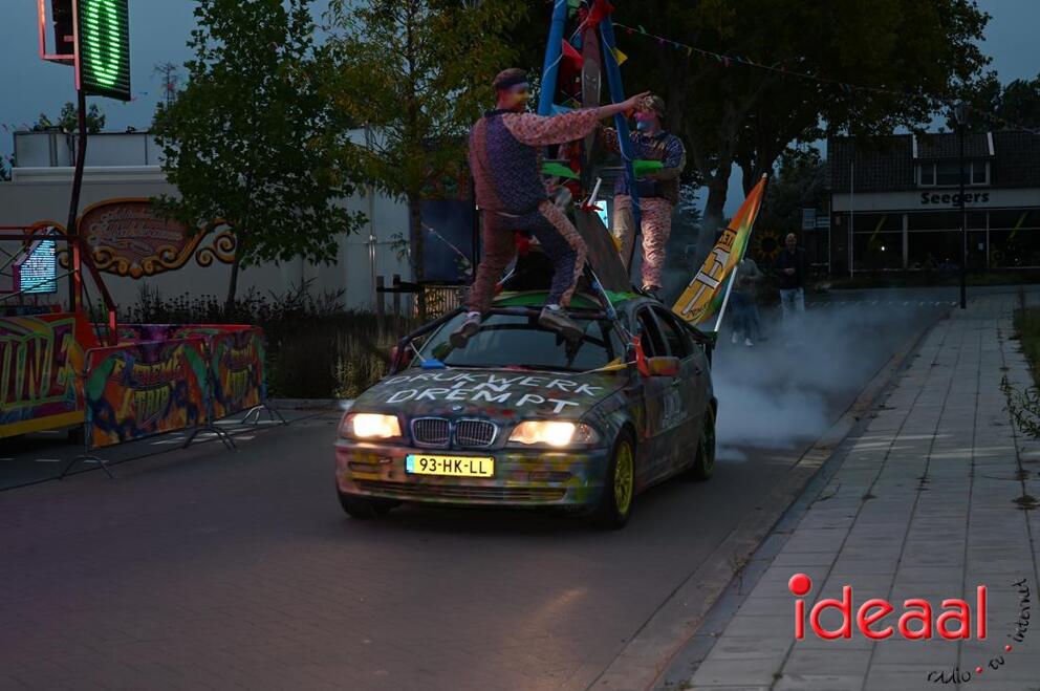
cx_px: 520
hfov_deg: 28.9
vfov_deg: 19.4
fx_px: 2020
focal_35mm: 70
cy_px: 346
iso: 1250
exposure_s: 1/60
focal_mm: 70
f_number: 8
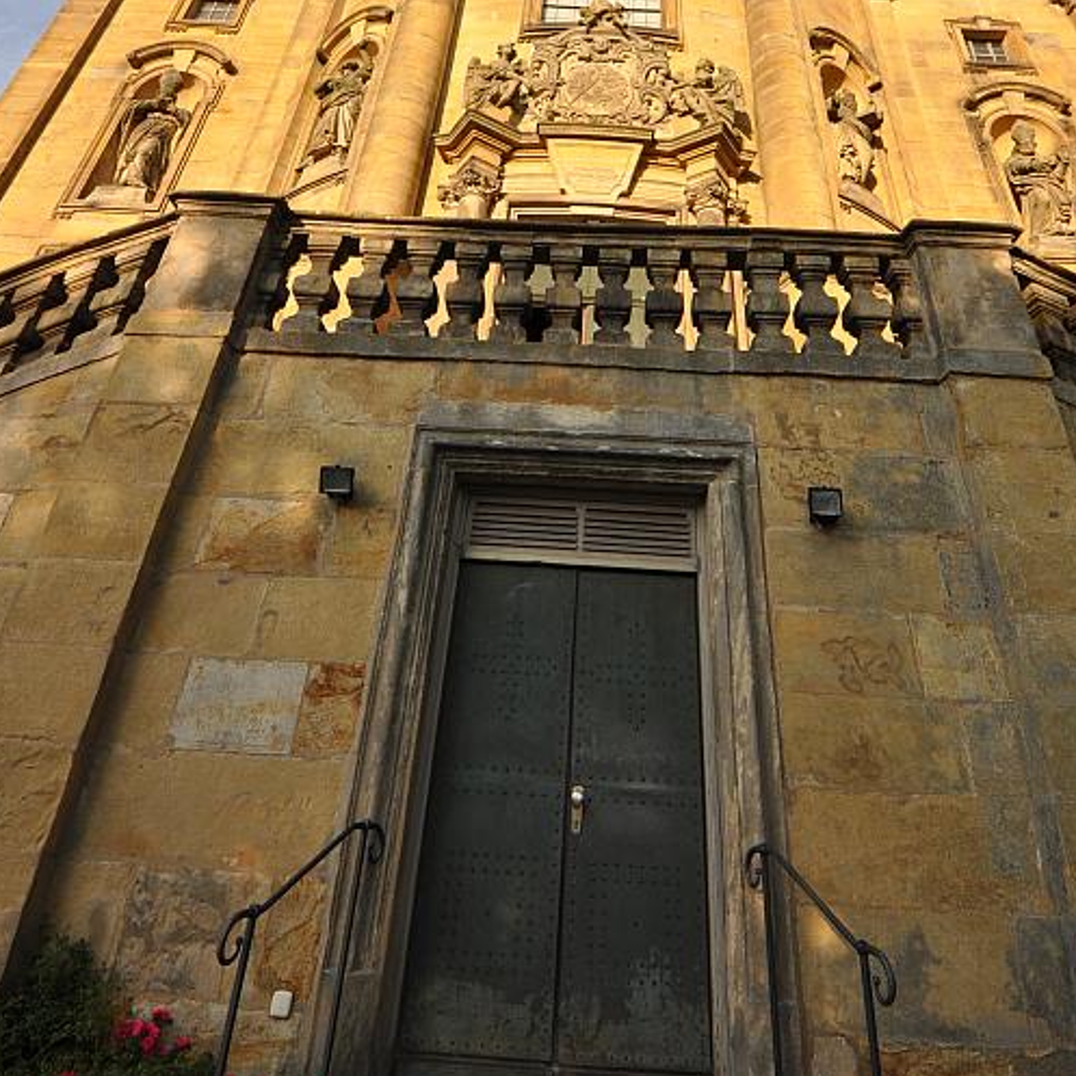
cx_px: 585
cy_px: 206
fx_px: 739
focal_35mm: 21
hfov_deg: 72.0
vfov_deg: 65.2
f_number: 8
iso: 200
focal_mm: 8
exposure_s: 1/200
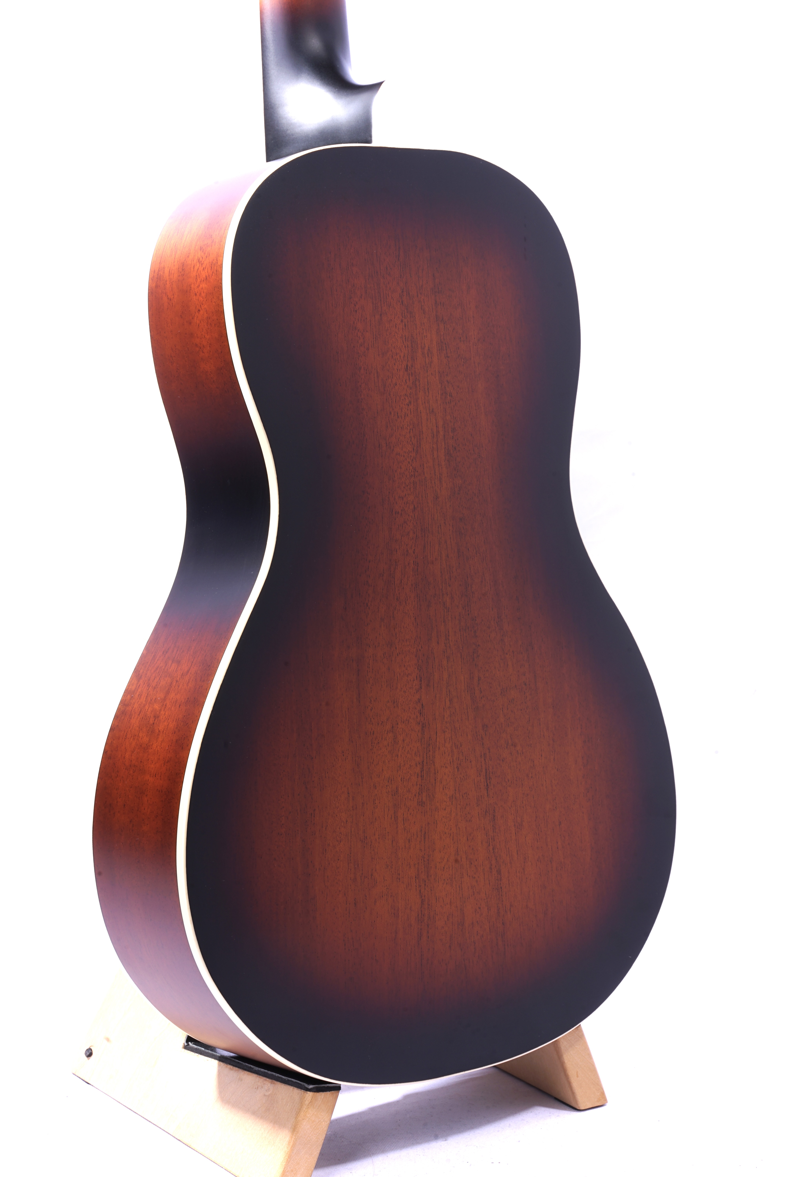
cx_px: 392
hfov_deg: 20.0
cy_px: 588
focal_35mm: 68
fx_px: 2224
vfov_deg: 29.7
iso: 100
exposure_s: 1/50
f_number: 22
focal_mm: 68
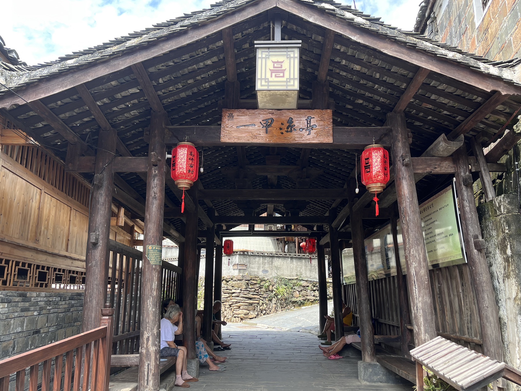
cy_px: 204
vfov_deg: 49.7
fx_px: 421
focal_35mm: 28
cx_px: 262
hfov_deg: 63.4
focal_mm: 5.1
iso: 50
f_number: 1.6
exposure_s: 1/355
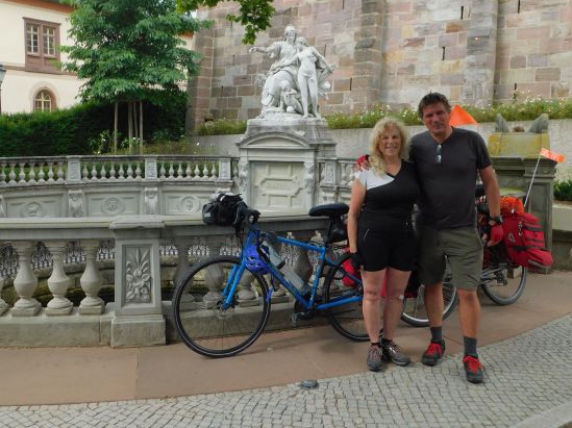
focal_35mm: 35
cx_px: 250
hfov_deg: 52.5
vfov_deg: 40.5
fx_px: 578
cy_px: 179
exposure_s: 1/320
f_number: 3.2
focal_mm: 5.3
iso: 125
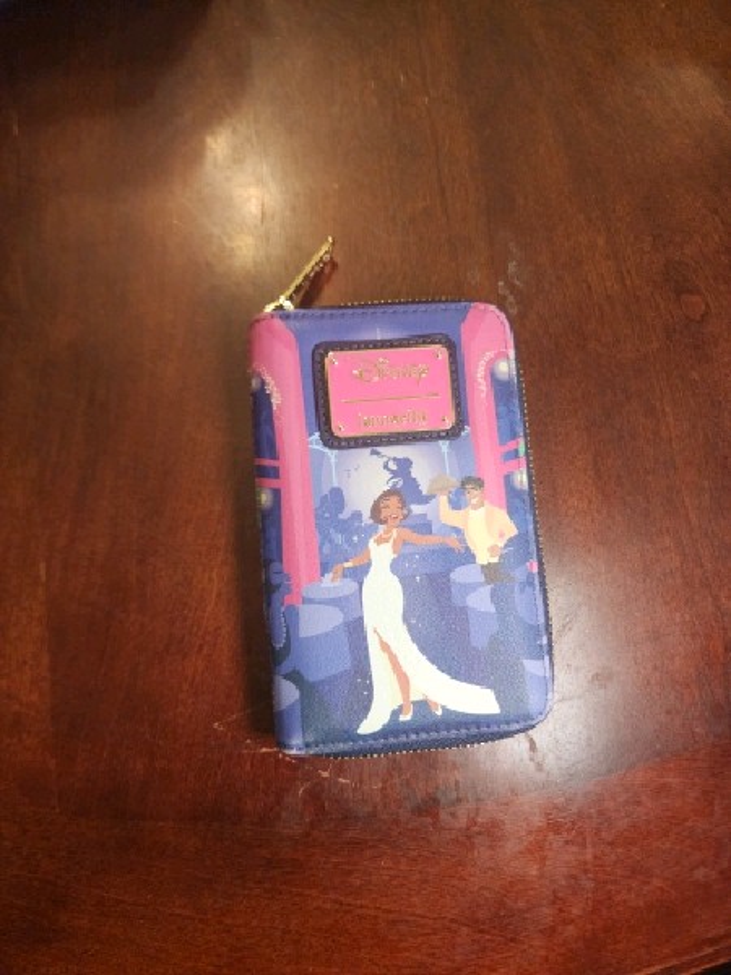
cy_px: 488
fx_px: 648
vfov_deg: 73.9
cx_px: 366
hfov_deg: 58.9
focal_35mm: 23
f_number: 1.8
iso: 250
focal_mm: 6.4
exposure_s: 1/120
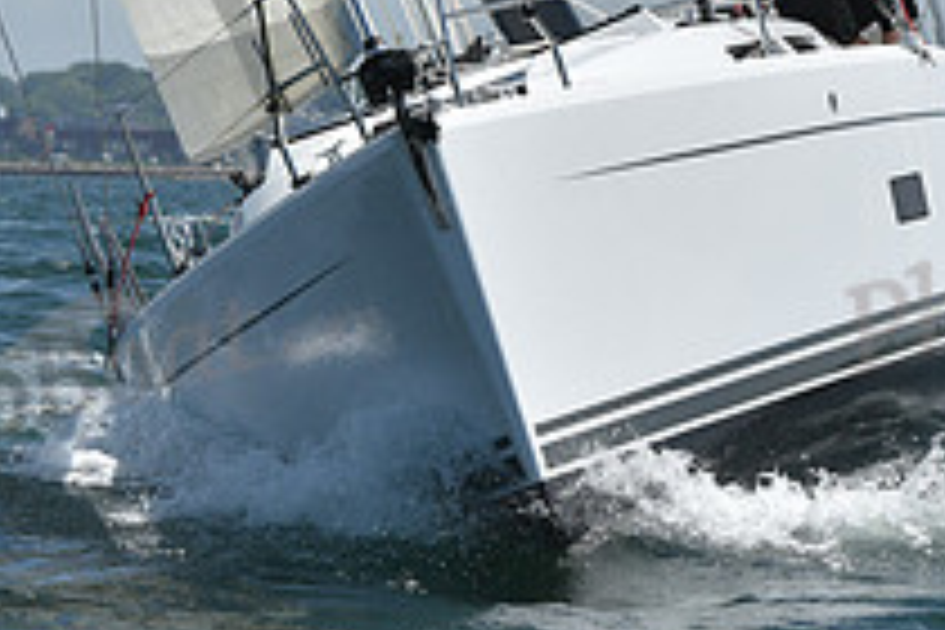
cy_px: 88
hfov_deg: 5.3
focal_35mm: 386
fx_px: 10132
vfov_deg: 3.6
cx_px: 616
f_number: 9
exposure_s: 1/1250
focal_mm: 140
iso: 250
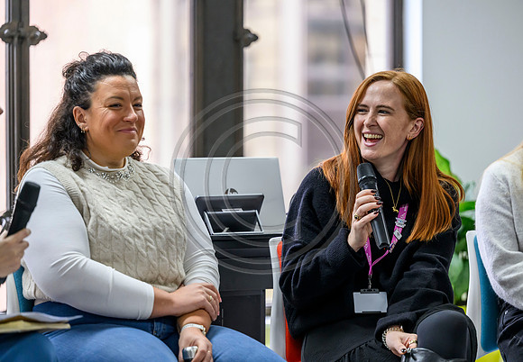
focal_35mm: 159
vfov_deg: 8.8
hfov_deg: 12.7
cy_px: 181
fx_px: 2342
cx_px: 272
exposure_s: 1/400
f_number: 3.2
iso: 3200
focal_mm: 155
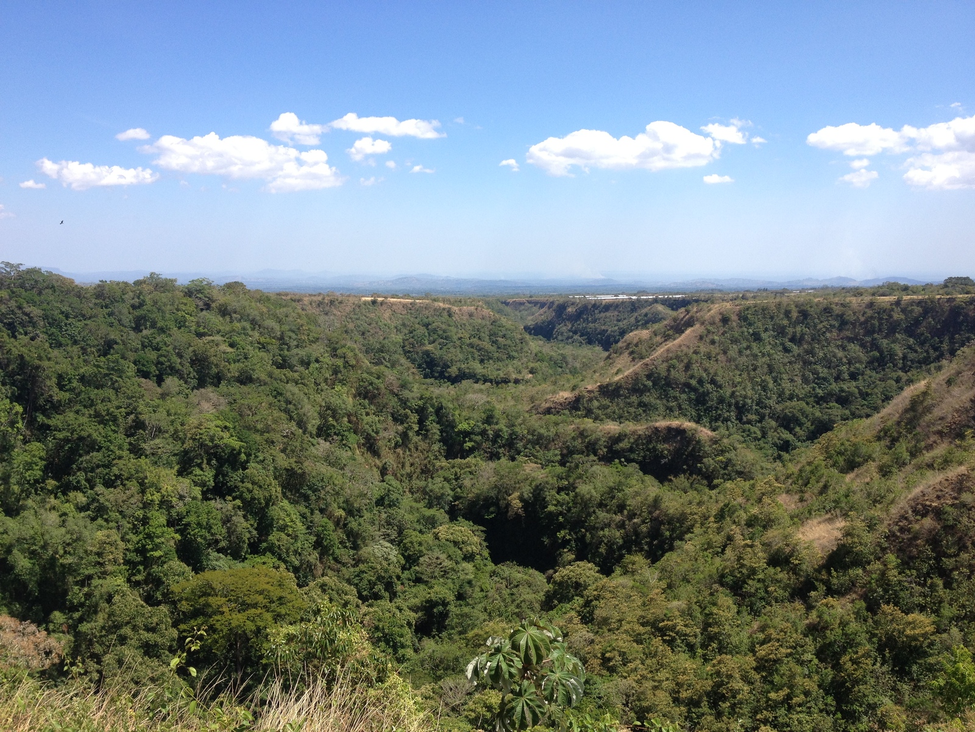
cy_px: 366
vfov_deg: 40.7
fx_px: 986
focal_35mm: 35
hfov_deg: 52.6
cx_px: 488
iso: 50
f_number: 2.4
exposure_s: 1/1175
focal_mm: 4.28
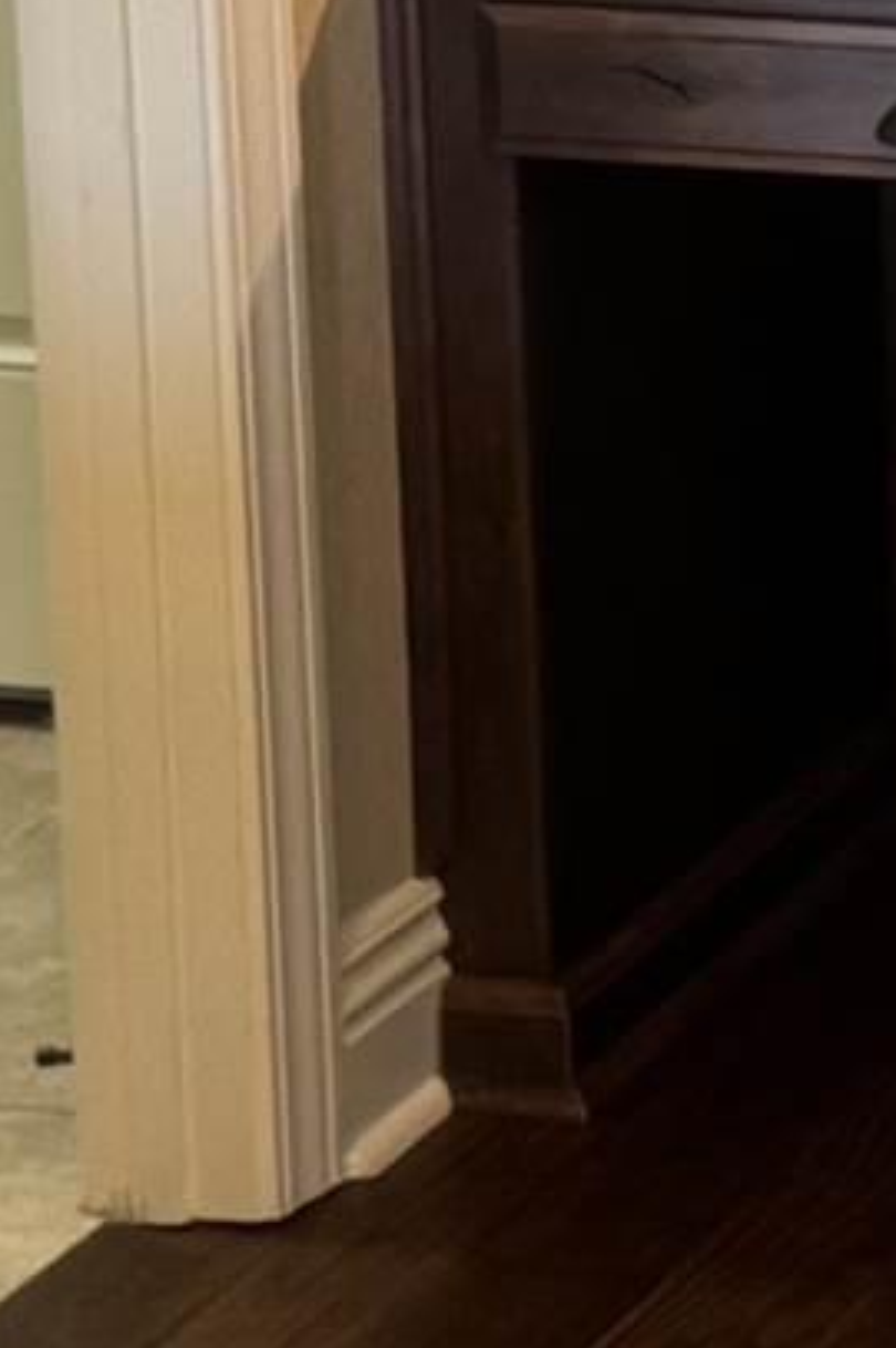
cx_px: 2041
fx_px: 7068
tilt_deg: -12.0
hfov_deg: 6.9
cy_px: 27
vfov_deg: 10.8
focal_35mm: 189
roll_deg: +0.1
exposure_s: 1/60
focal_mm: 6.76
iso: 200
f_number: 1.78
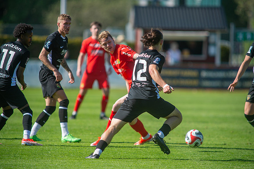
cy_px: 84
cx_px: 127
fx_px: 3012
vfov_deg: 3.2
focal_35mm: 427
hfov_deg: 4.8
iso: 220
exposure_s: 1/1600
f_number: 4
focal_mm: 420
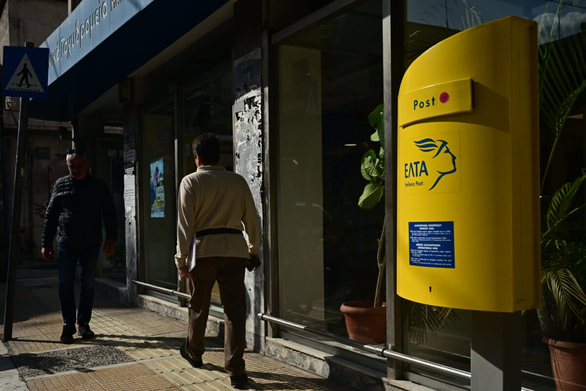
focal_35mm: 32
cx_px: 293
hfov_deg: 58.0
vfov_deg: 40.5
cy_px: 196
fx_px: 529
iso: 400
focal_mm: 32.5
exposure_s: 1/13000
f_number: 4
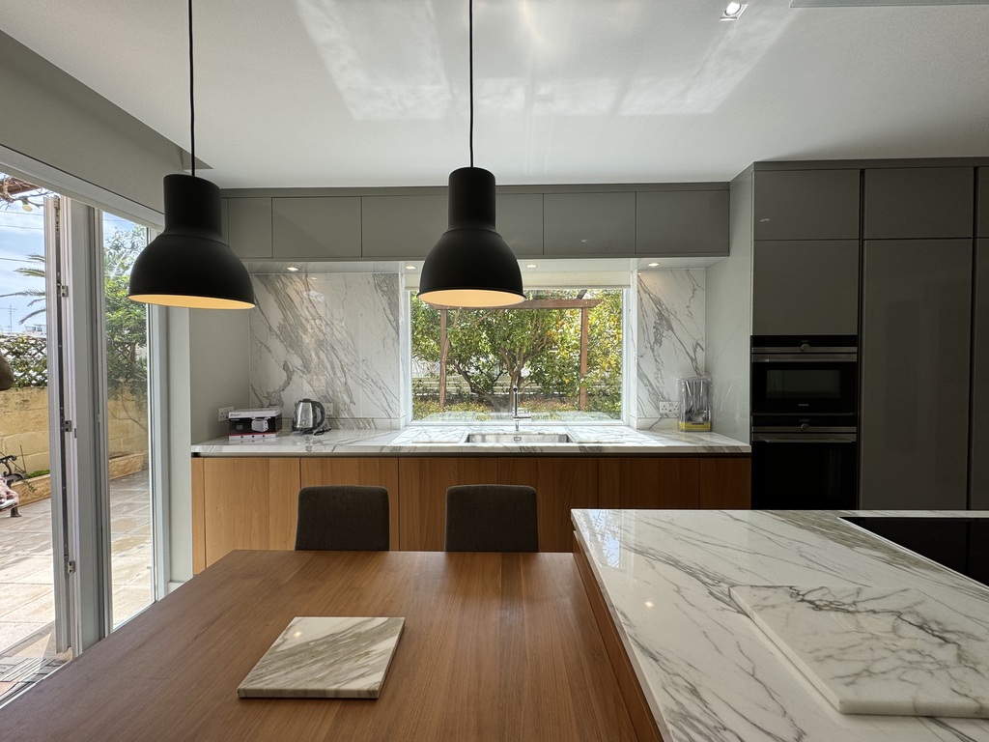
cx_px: 494
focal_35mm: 14
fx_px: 400
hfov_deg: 102.1
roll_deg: +0.1
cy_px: 371
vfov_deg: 85.7
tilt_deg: -1.3
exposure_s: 1/381
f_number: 2.2
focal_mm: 2.22
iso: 40
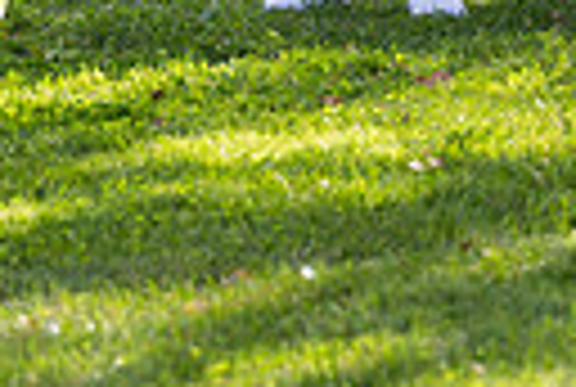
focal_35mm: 461
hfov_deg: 4.4
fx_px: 7393
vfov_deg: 3.0
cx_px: 1143
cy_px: -335
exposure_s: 1/320
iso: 160
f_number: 4
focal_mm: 102
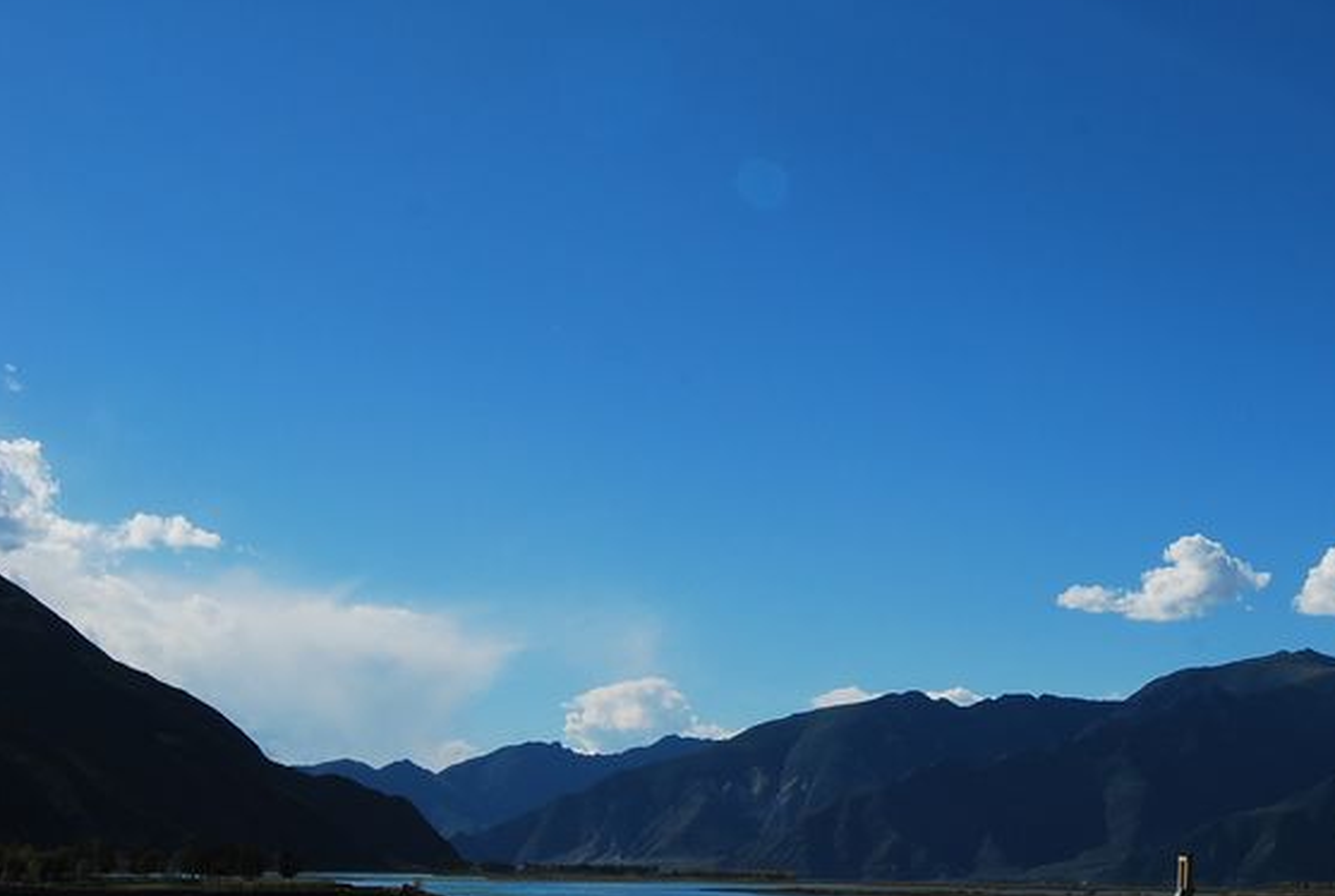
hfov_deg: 24.8
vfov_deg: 17.2
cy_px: 440
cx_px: 1141
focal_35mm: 80
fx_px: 2970
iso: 100
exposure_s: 1/160
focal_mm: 29
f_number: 14
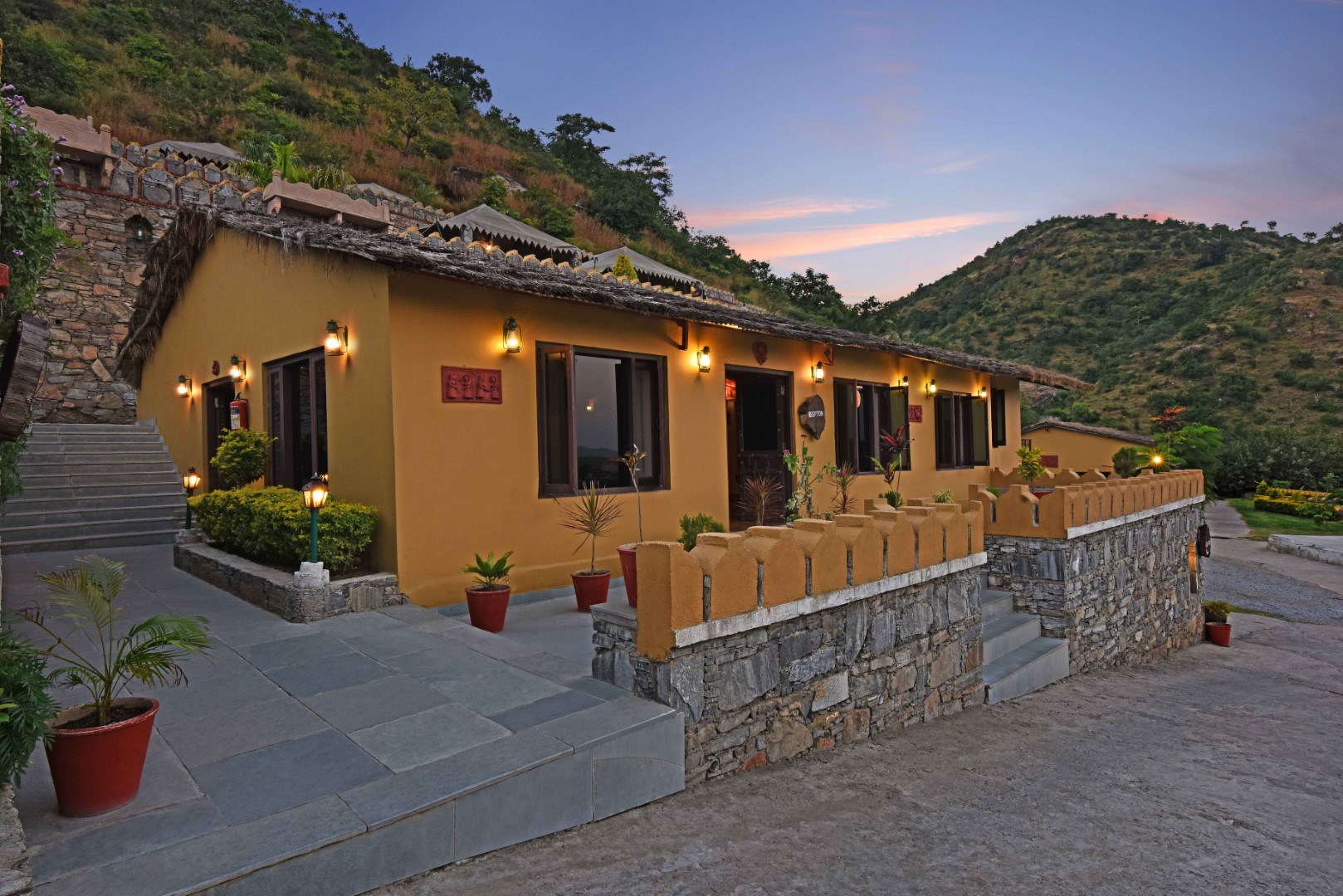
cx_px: 672
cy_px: 448
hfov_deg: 86.9
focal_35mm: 19
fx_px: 709
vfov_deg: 64.6
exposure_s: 1/3
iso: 200
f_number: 16
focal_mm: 19
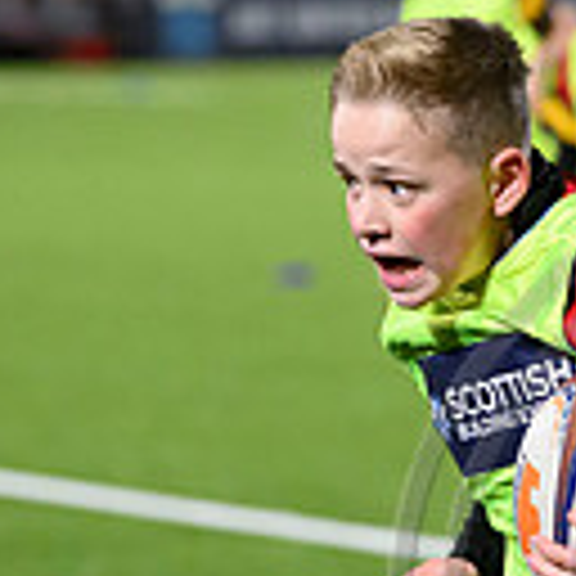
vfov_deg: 3.8
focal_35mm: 465
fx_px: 8754
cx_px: 783
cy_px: 621
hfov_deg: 3.8
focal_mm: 115
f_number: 3.2
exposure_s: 1/1600
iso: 6400
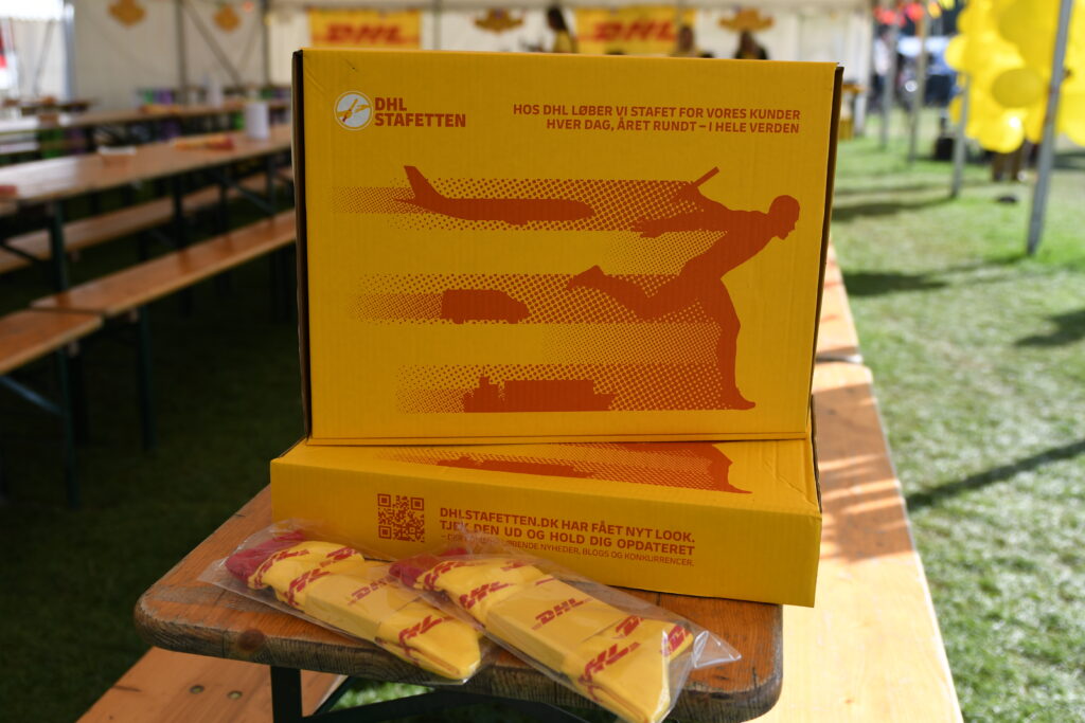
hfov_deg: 49.5
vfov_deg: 34.2
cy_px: 362
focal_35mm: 39
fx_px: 1176
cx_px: 542
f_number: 2.8
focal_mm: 26
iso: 200
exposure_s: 1/1600
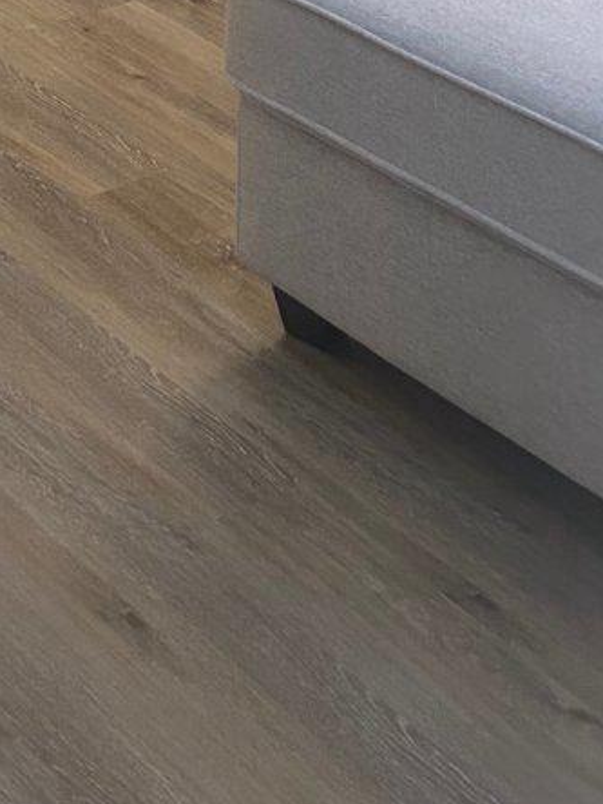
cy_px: -529
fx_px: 2090
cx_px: -349
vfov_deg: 18.3
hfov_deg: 15.0
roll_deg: +0.9
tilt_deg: -11.0
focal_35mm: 90
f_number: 1.5
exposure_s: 1/60
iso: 200
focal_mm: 5.7
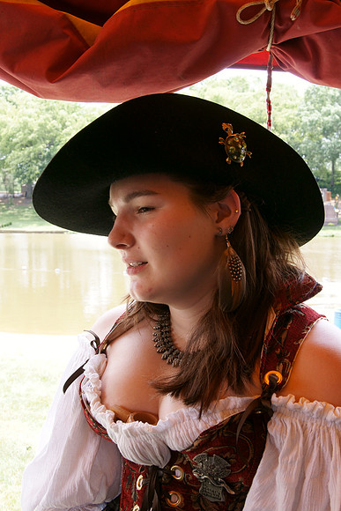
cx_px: 170
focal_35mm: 42
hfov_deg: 31.9
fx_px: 596
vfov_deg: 46.4
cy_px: 256
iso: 400
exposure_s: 1/60
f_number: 9
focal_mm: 28
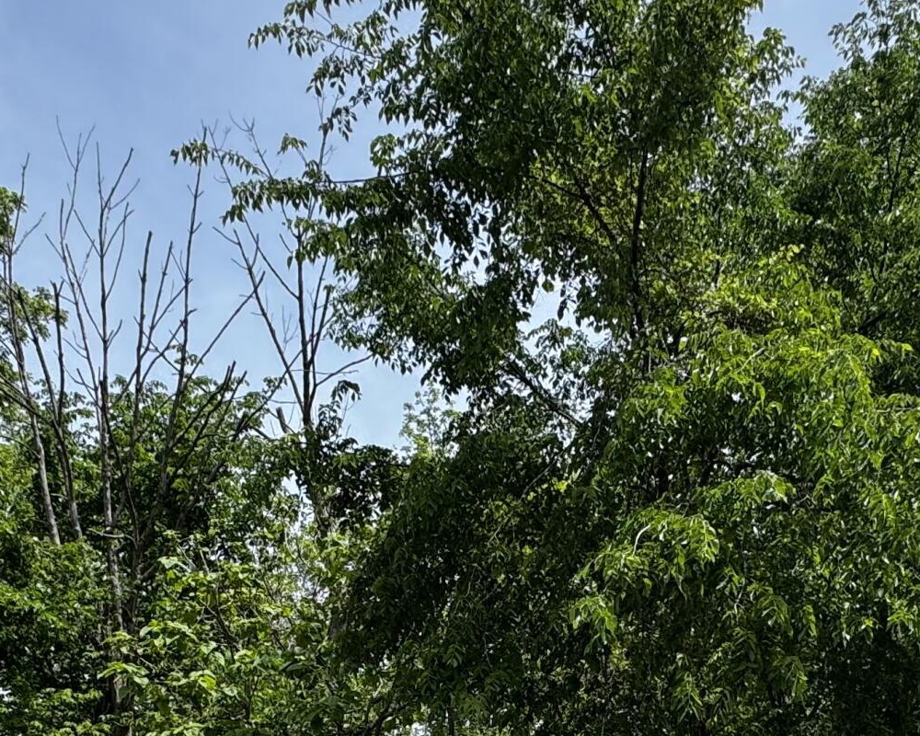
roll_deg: +0.1
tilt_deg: +7.0
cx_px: 477
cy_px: 822
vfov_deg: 32.0
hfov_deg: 44.8
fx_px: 1116
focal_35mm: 41
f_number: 2.2
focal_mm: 2.22
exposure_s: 1/657
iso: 40
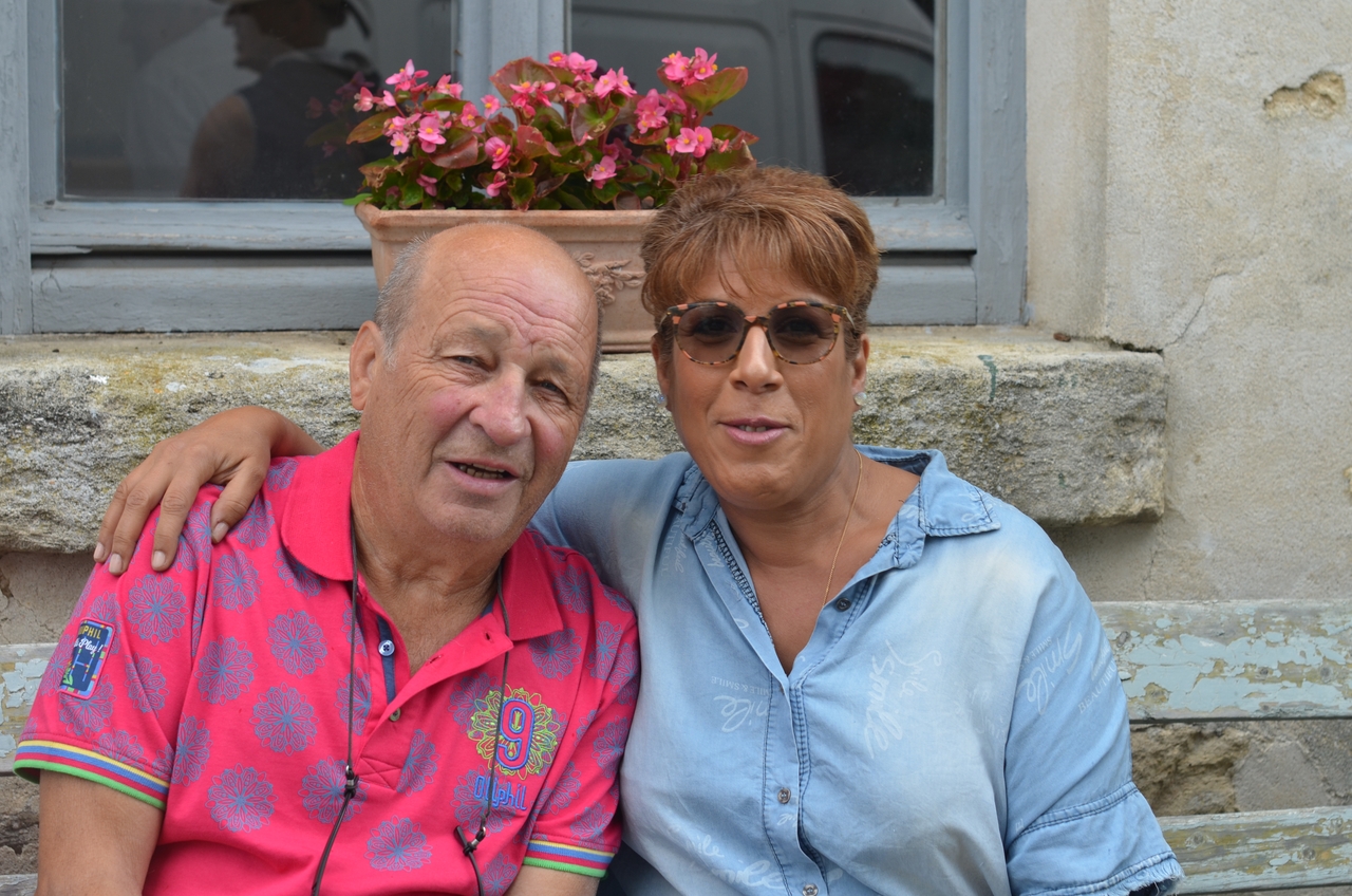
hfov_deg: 27.0
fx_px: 2811
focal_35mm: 75
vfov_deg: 18.1
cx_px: 676
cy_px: 448
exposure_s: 1/100
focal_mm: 50
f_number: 5
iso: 200
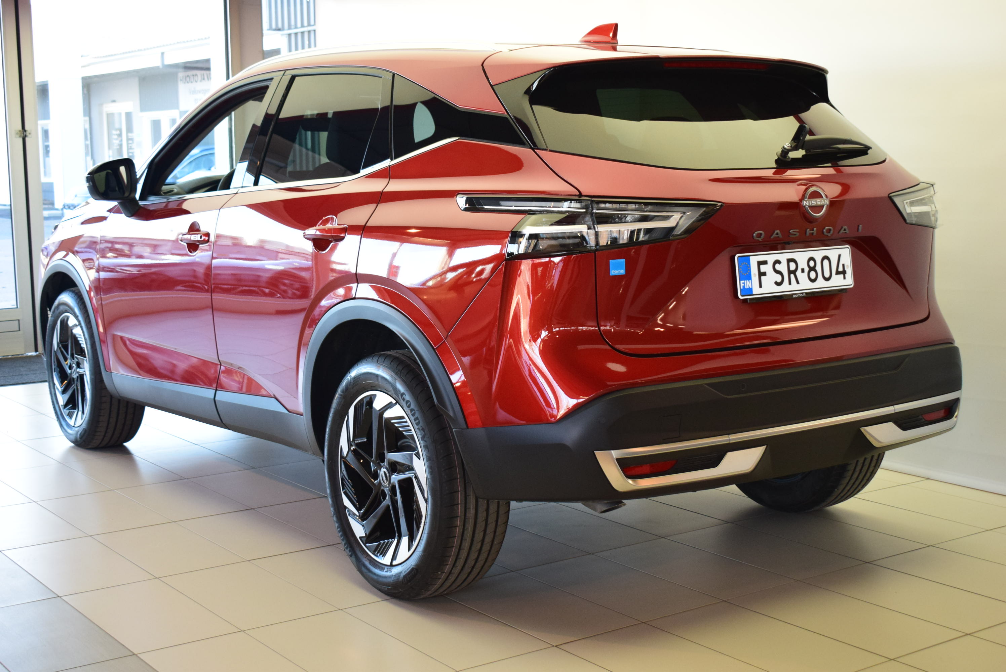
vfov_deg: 26.5
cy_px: 336
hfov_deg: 38.9
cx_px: 503
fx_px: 1426
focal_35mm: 51
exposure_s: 1/200
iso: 1600
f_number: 4.5
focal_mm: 34
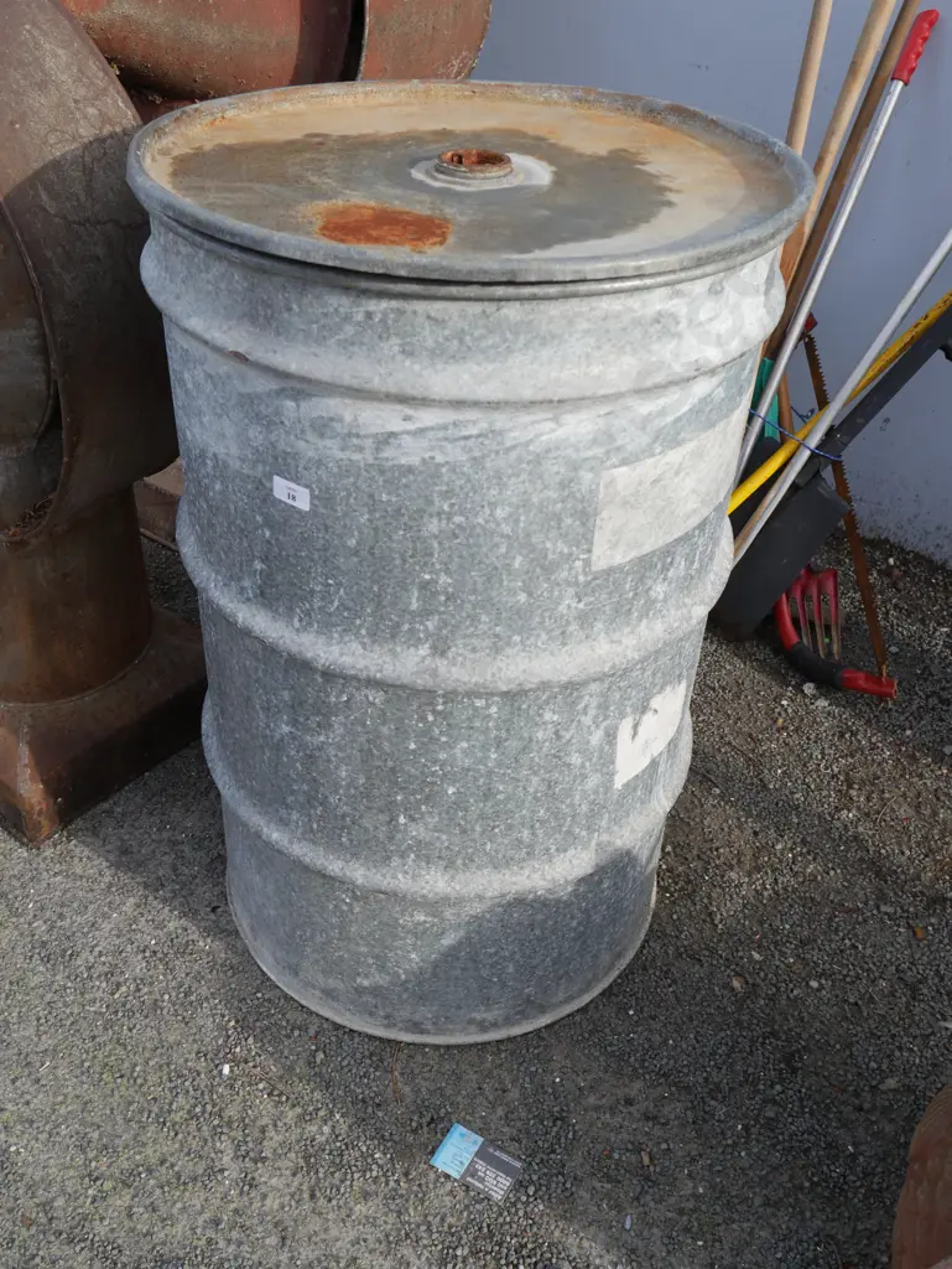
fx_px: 1172
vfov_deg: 56.8
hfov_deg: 44.2
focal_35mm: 32
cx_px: 476
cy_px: 634
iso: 200
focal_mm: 16
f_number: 5.6
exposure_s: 1/250
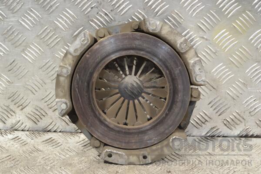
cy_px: 87
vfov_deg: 17.5
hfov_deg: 26.0
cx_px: 130
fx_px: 565
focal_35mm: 78
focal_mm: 52
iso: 720
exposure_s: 1/30
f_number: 5.6
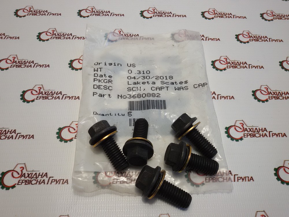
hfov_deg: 58.4
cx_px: 144
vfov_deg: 45.4
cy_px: 108
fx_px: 259
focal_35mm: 31
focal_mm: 2.93
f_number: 2.4
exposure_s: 1/100
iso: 50
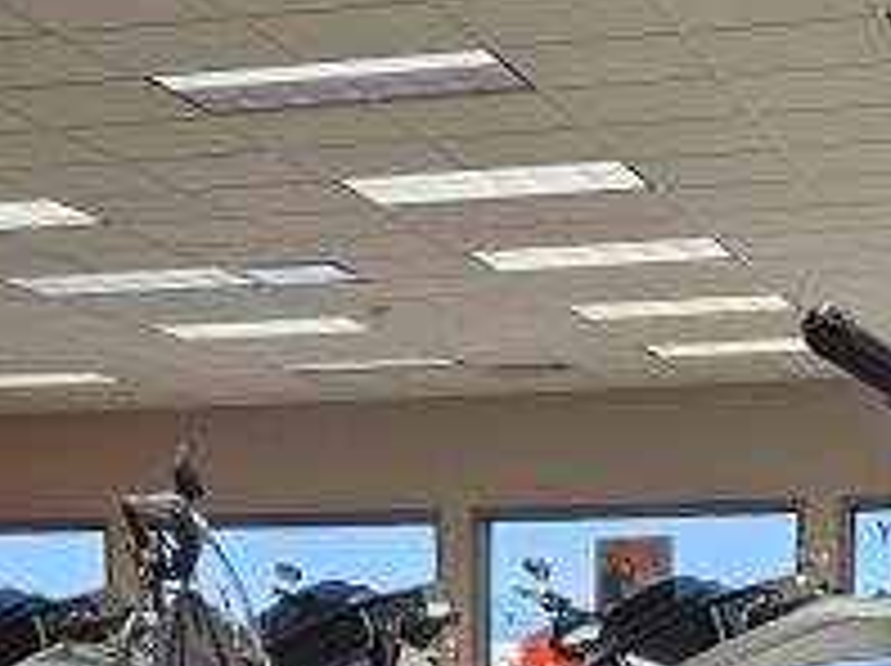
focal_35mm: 93
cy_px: 1224
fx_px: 2391
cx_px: 464
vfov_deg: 14.0
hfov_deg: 21.1
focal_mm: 6.3
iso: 250
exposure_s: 1/120
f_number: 1.7
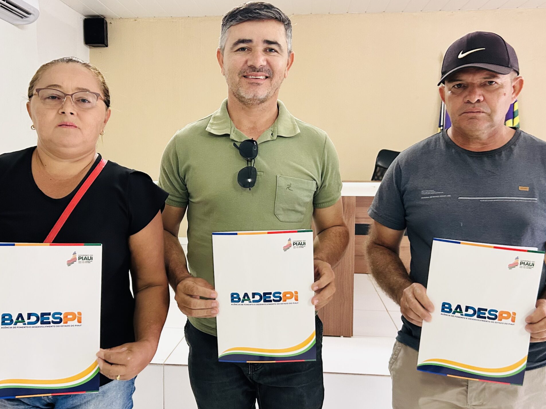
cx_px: 252
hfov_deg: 52.6
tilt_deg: -4.3
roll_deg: +0.2
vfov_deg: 40.7
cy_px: 216
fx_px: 552
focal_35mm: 35
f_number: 1.5
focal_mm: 5.7
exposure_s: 1/60
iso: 400
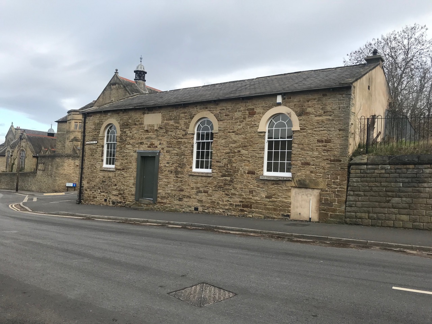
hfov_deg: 63.4
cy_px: 162
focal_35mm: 28
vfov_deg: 49.7
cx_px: 216
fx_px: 349
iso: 20
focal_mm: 3.99
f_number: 1.8
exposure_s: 1/1497
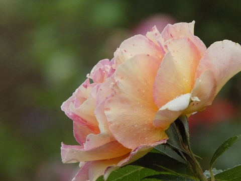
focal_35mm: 585
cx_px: 120
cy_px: 90
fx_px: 4073
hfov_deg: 3.4
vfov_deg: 2.5
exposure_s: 1/80
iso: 400
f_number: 5.9
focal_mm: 104
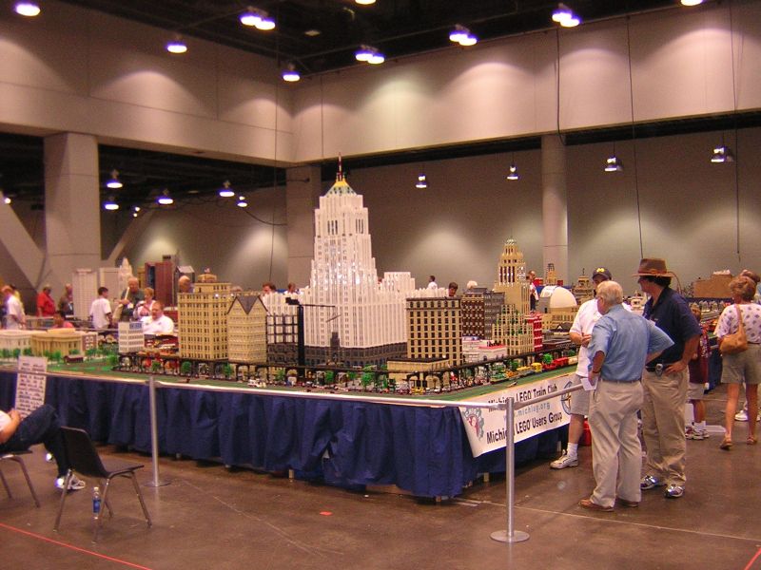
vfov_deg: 39.7
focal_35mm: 36
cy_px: 285
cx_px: 380
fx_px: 791
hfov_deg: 51.4
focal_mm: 4.7
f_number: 2.6
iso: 381
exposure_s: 1/60.1
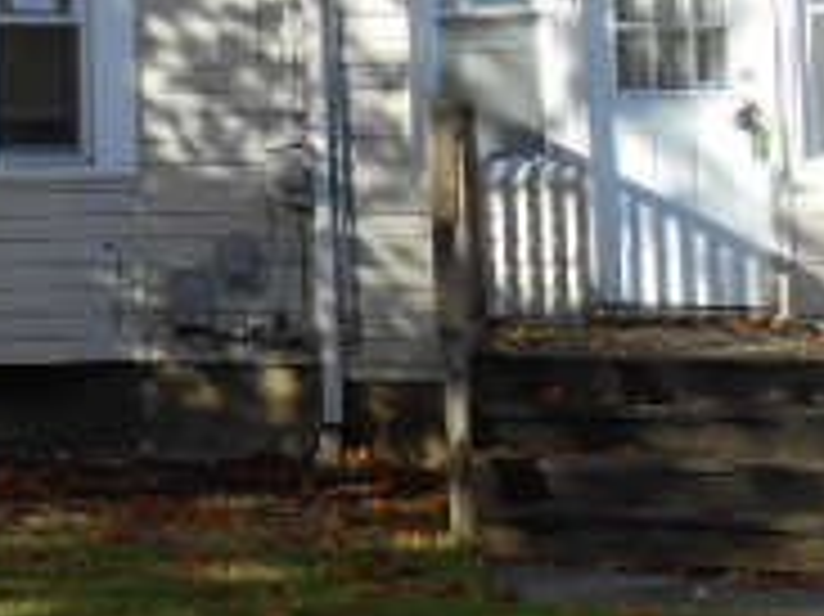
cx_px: -131
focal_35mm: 91
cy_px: -153
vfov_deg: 15.5
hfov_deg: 20.3
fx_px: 2165
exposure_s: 1/320
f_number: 3.4
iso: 80
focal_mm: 4.7
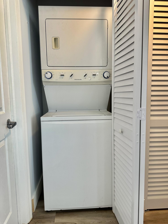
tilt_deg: -6.5
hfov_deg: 56.8
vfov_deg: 71.6
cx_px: 84
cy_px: 112
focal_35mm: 24
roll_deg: -0.5
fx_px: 155
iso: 160
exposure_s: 1/120
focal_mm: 6.86
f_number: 1.78
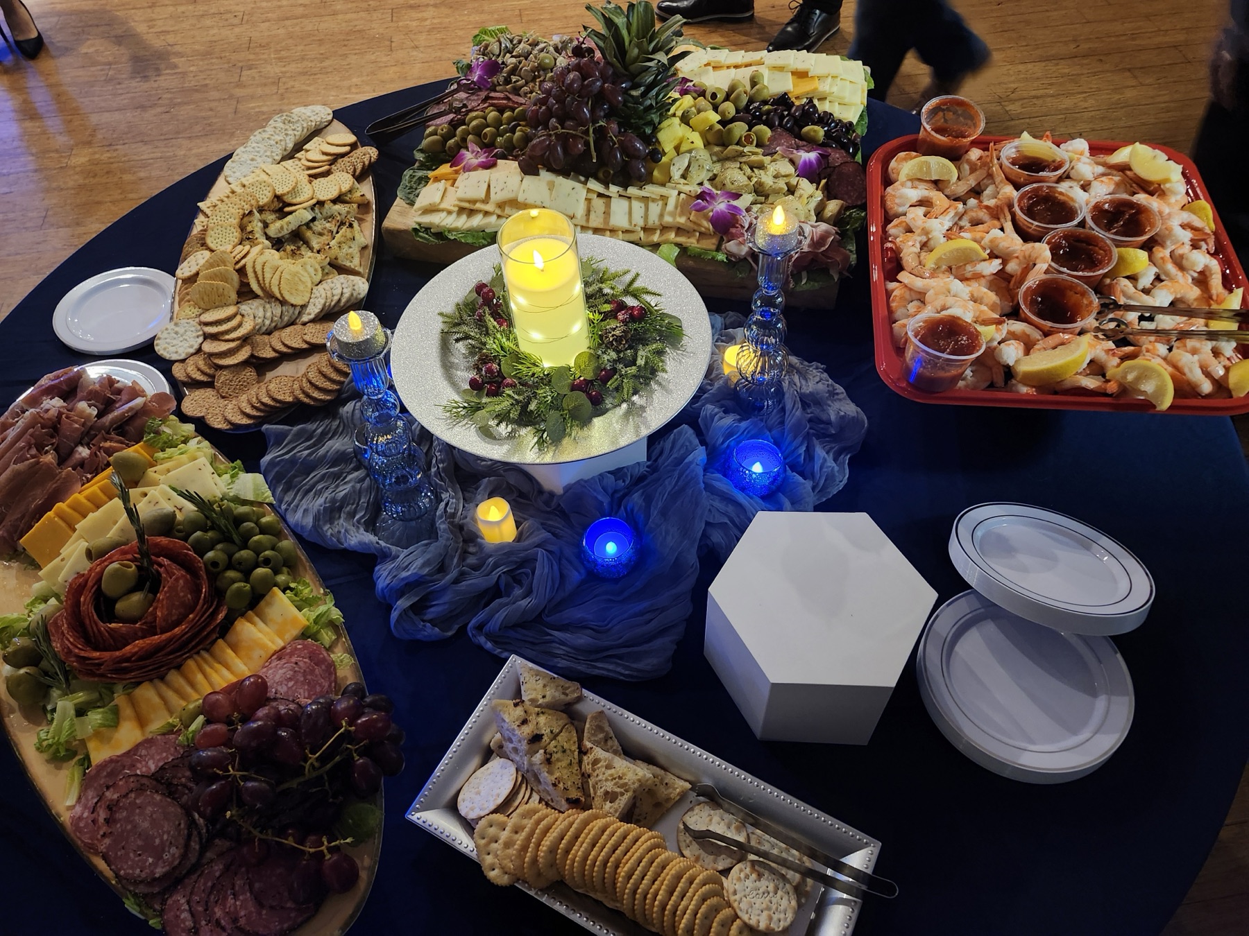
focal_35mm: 23
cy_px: 468
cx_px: 624
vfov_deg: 58.9
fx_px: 830
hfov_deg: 73.9
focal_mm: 5.54
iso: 640
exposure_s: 1/30
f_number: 1.8
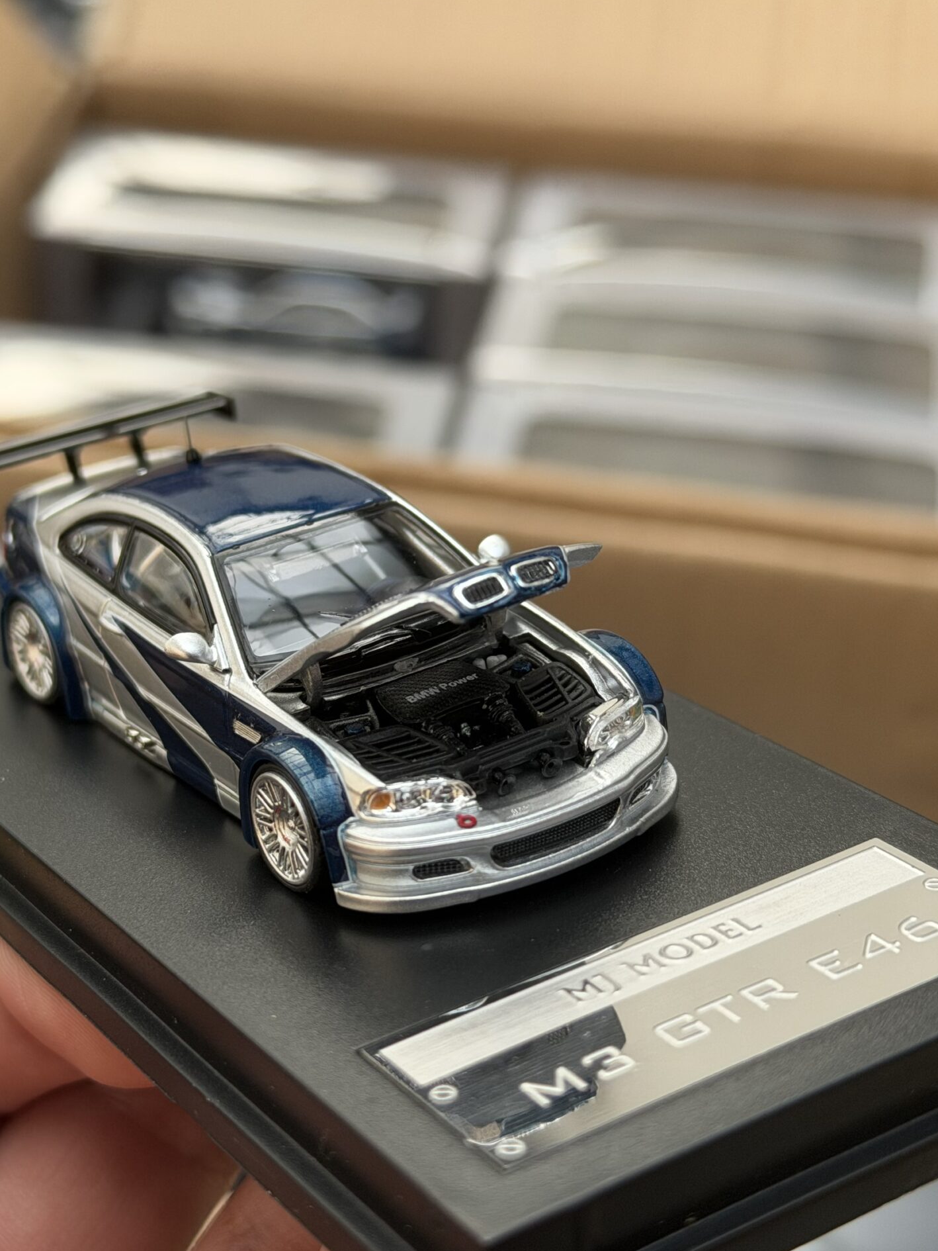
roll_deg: -2.0
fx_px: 2348
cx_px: 360
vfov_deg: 29.8
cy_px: 629
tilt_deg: -34.4
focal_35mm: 65
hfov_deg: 22.5
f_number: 1.78
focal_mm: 6.76
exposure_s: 1/570
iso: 64
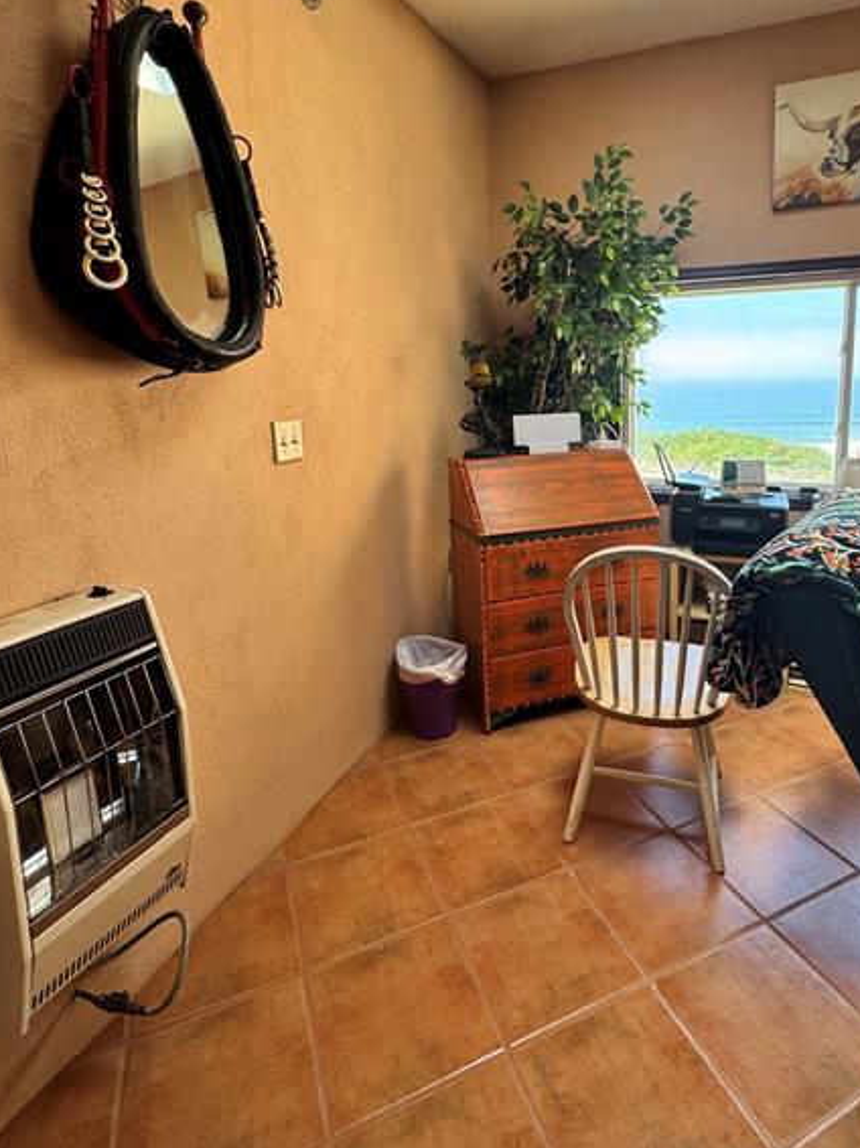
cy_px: 471
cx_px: 497
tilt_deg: -5.9
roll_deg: +0.3
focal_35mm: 19
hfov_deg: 68.2
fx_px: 630
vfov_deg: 83.8
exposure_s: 1/99
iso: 100
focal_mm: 2.22
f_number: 2.2
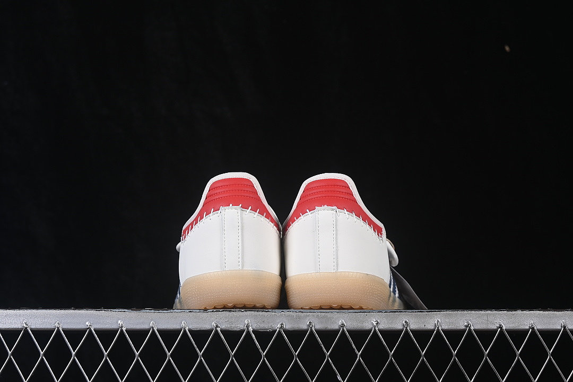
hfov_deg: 27.0
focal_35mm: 75
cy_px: 191
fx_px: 1194
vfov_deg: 18.2
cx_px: 286
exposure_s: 1/80
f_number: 8
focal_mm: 50
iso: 160
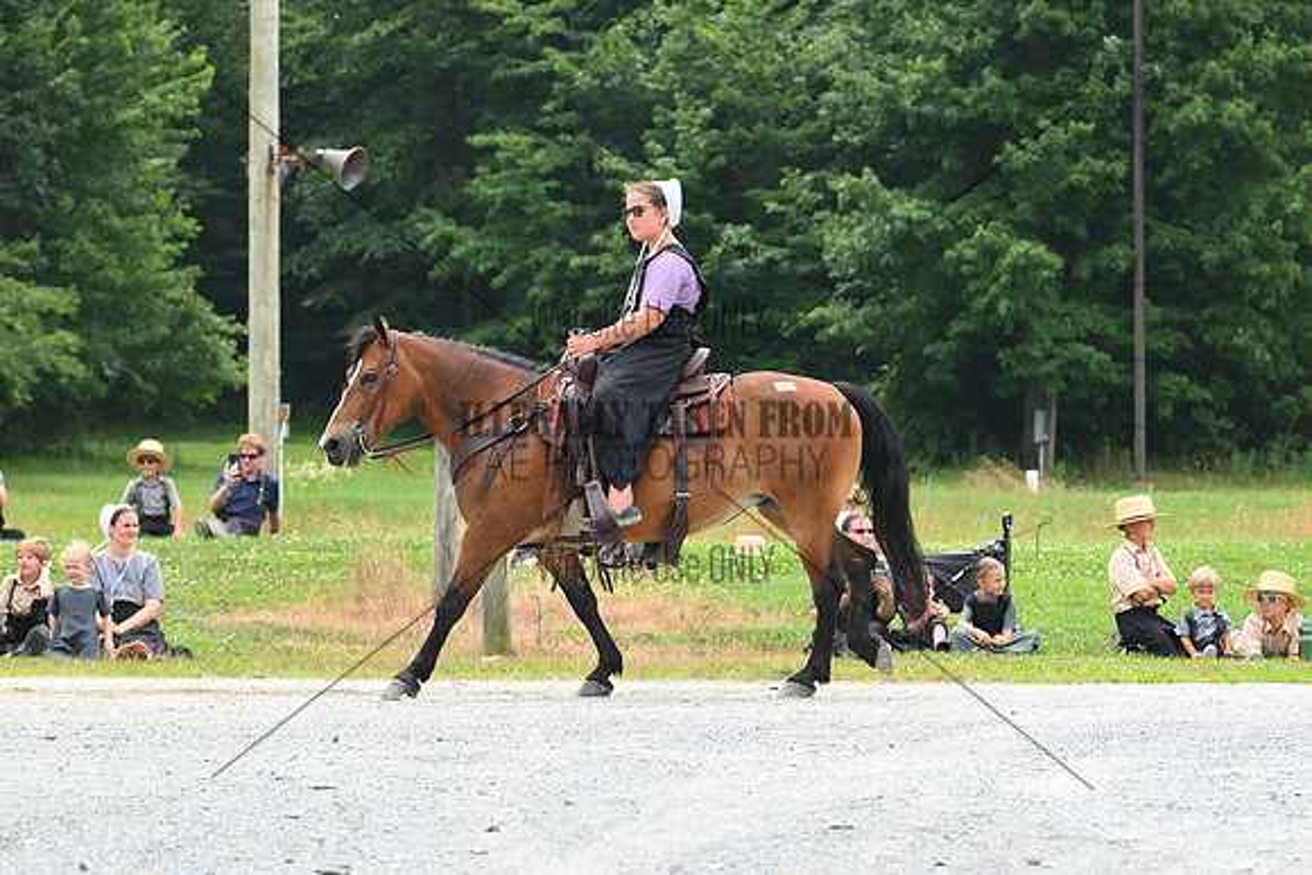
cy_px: 438
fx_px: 5358
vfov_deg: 9.3
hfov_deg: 14.0
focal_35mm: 147
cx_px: 656
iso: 250
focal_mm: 98
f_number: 4.5
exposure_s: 1/886
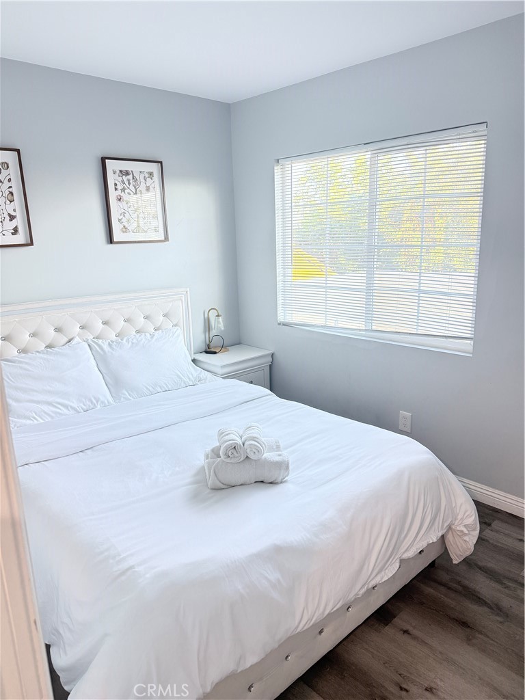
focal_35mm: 24
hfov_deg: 56.8
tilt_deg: -12.6
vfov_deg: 71.6
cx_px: 262
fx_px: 485
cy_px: 350
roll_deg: +0.8
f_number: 1.78
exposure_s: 1/60
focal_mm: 6.76
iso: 320
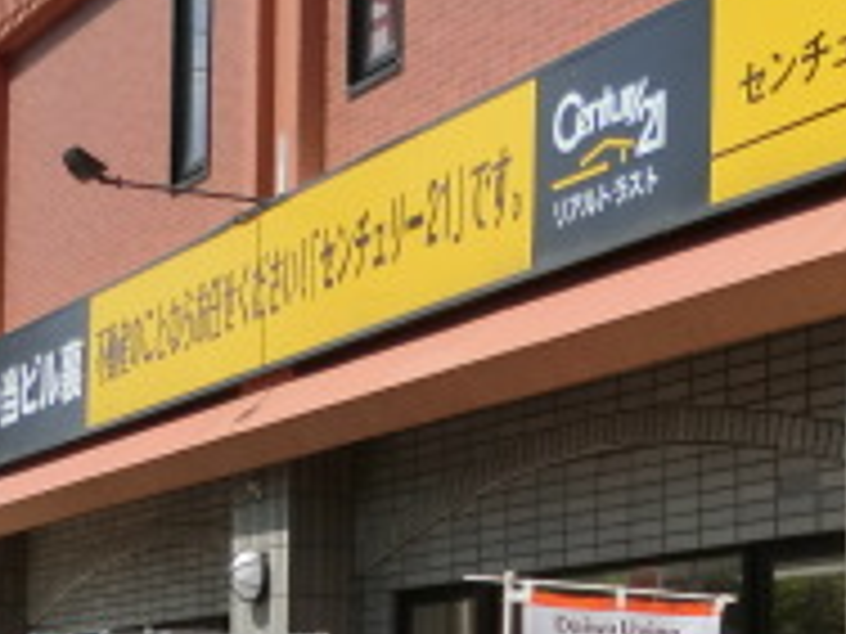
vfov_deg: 15.6
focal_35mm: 92
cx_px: 621
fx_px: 2248
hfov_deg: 21.2
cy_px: 719
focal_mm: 4.9
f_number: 3.2
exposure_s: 1/1000
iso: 50
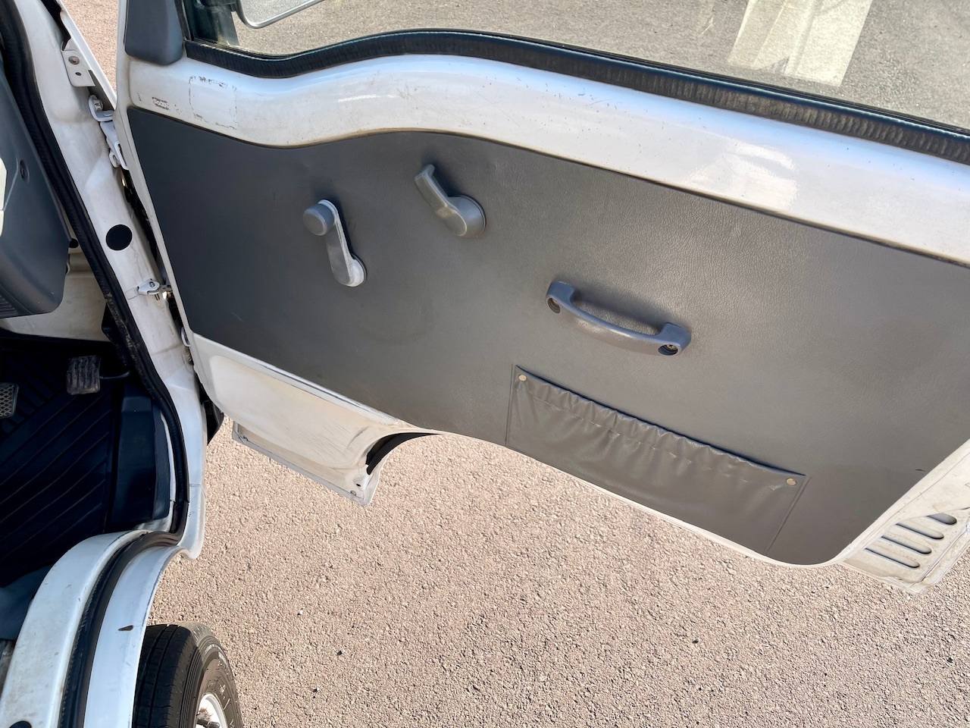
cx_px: 485
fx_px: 701
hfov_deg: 69.4
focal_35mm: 25
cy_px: 364
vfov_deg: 54.9
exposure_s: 1/490
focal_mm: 5.1
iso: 32
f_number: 1.6
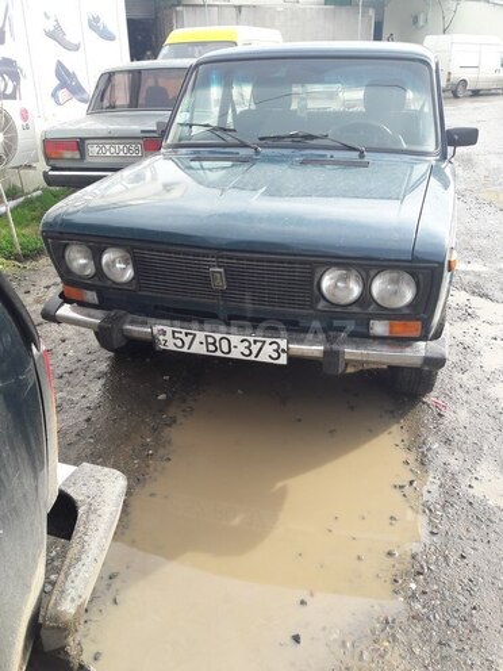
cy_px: 336
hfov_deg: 49.7
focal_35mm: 28
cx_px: 252
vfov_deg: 63.4
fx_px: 542
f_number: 1.9
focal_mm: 3.7
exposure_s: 1/296
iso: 40
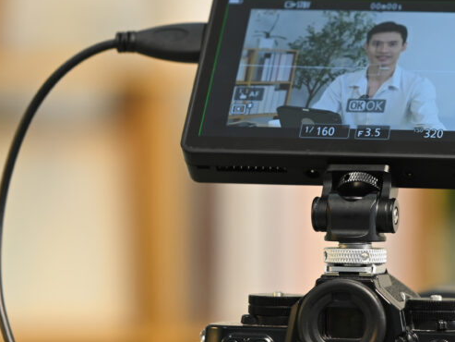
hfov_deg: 7.4
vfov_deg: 5.6
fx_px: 3484
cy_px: 334
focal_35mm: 265
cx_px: 554
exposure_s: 1/250
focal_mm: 85
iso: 320
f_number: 2.8
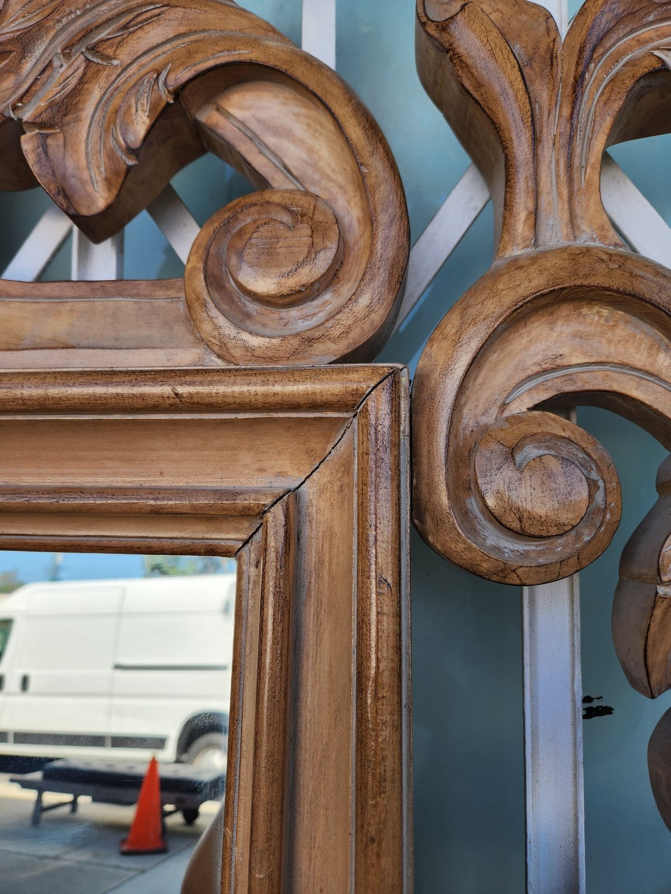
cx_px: 336
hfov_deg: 58.9
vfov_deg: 73.9
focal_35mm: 23
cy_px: 447
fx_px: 594
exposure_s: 1/531
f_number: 1.8
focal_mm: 5.4
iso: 20
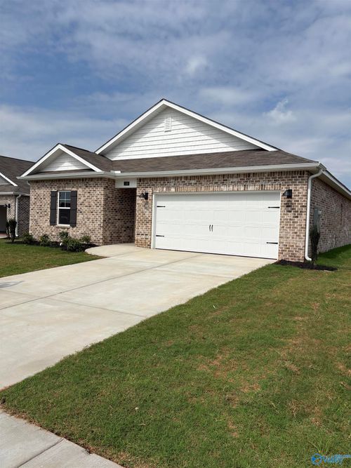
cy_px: 234
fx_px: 352
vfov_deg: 67.3
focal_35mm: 26
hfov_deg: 53.0
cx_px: 176
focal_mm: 5.96
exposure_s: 1/6993
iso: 50
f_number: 1.6
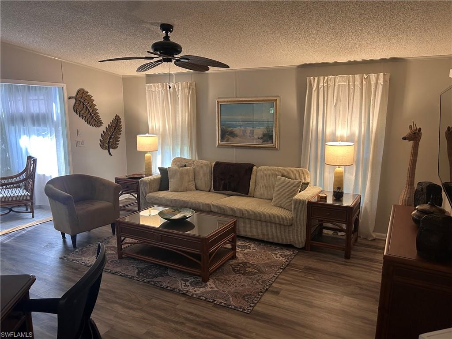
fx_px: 339
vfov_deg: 53.1
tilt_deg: -9.7
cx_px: 226
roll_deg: -0.7
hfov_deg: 67.3
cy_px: 170
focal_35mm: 26
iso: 250
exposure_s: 1/60
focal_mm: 5.7
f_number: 1.5
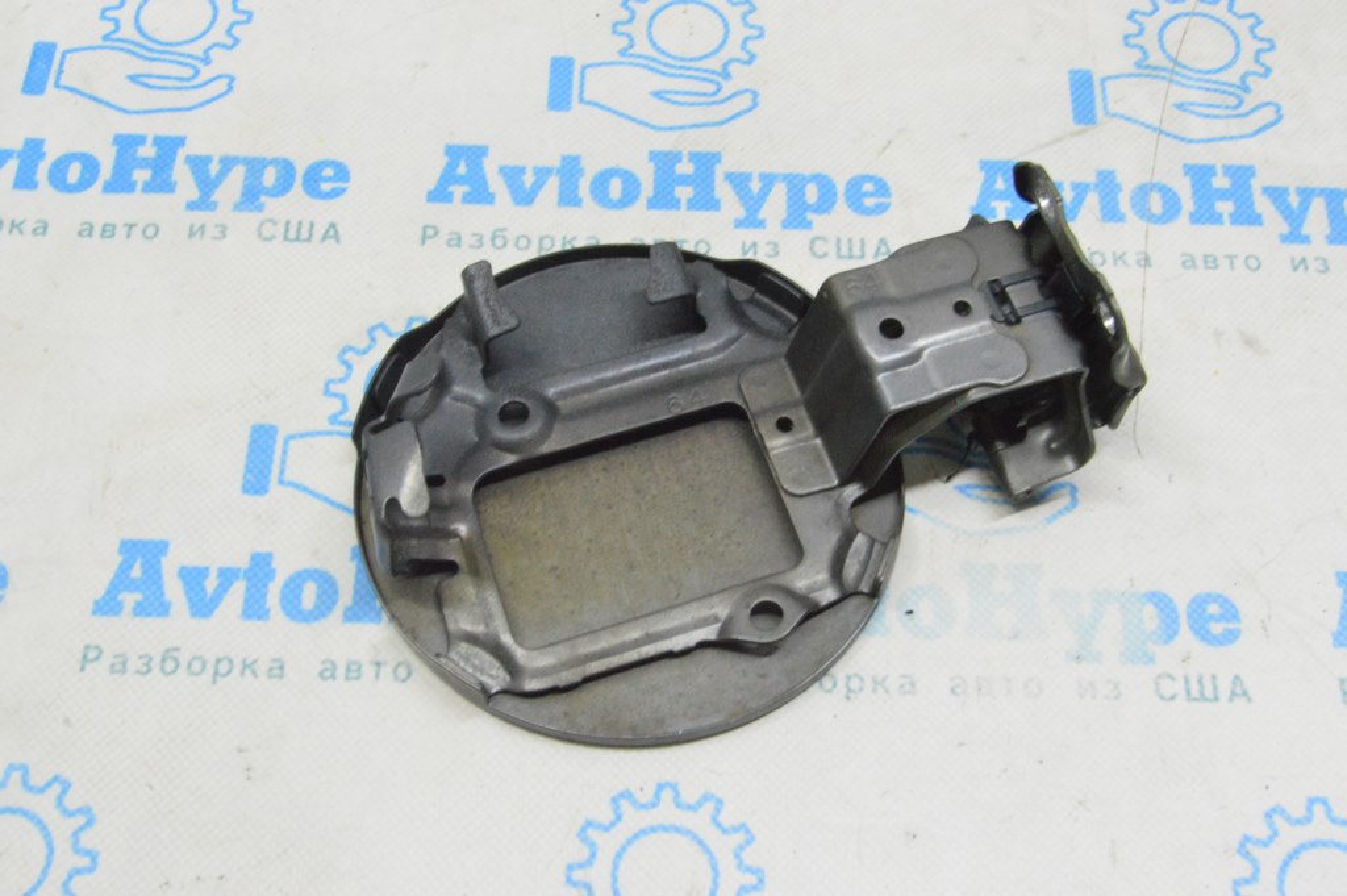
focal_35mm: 46
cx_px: 674
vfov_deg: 28.9
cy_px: 448
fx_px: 1738
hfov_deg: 42.4
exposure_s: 1/15
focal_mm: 31
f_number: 20
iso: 6400
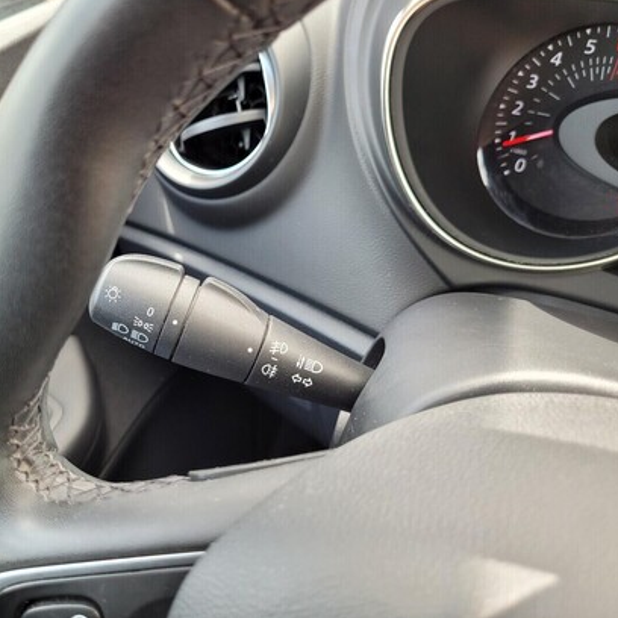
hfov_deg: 51.8
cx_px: 220
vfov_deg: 52.5
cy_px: 308
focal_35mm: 31
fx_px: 626
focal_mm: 5.4
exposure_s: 1/100
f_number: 1.8
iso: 64
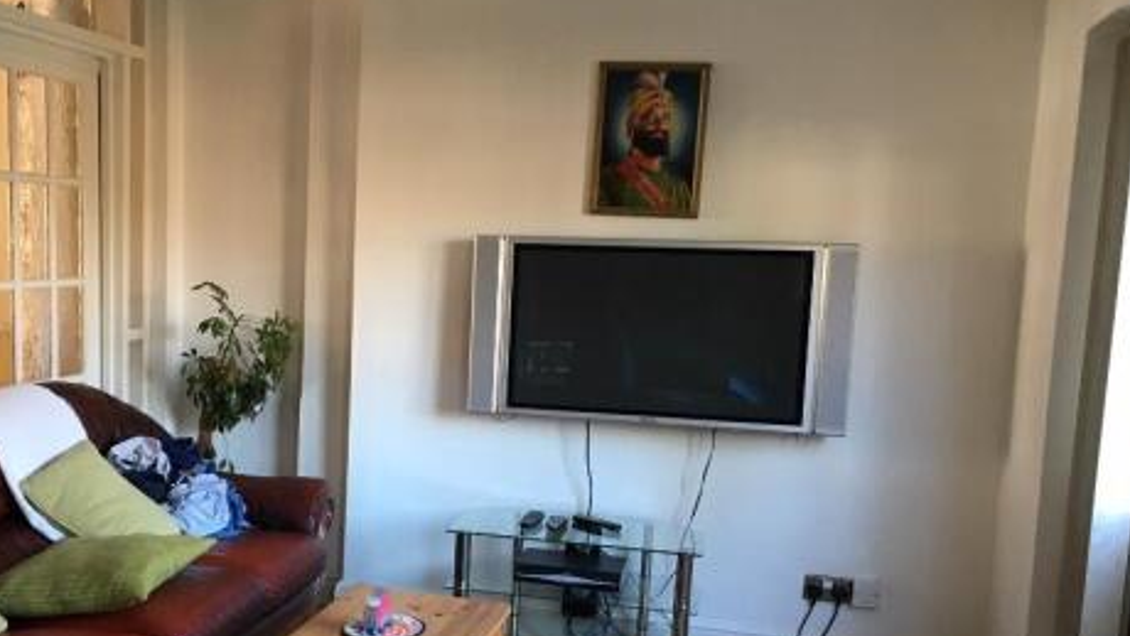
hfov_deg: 50.0
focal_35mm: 40
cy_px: 424
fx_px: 1199
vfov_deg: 29.5
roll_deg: -2.8
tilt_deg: -9.0
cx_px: 431
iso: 100
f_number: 2.2
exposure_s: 1/33
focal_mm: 4.15
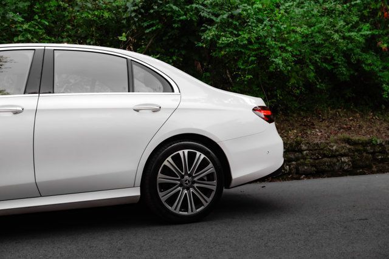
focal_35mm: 45
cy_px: 130
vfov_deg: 29.9
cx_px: 194
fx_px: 486
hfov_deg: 43.6
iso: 640
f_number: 6.3
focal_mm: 45
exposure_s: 1/250
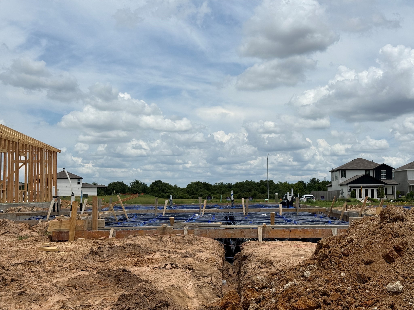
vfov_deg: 30.3
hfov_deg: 39.7
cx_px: 207
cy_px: 155
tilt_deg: +4.3
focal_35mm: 48
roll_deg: -1.7
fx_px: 574
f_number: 1.78
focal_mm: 6.76
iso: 64
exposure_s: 1/11364
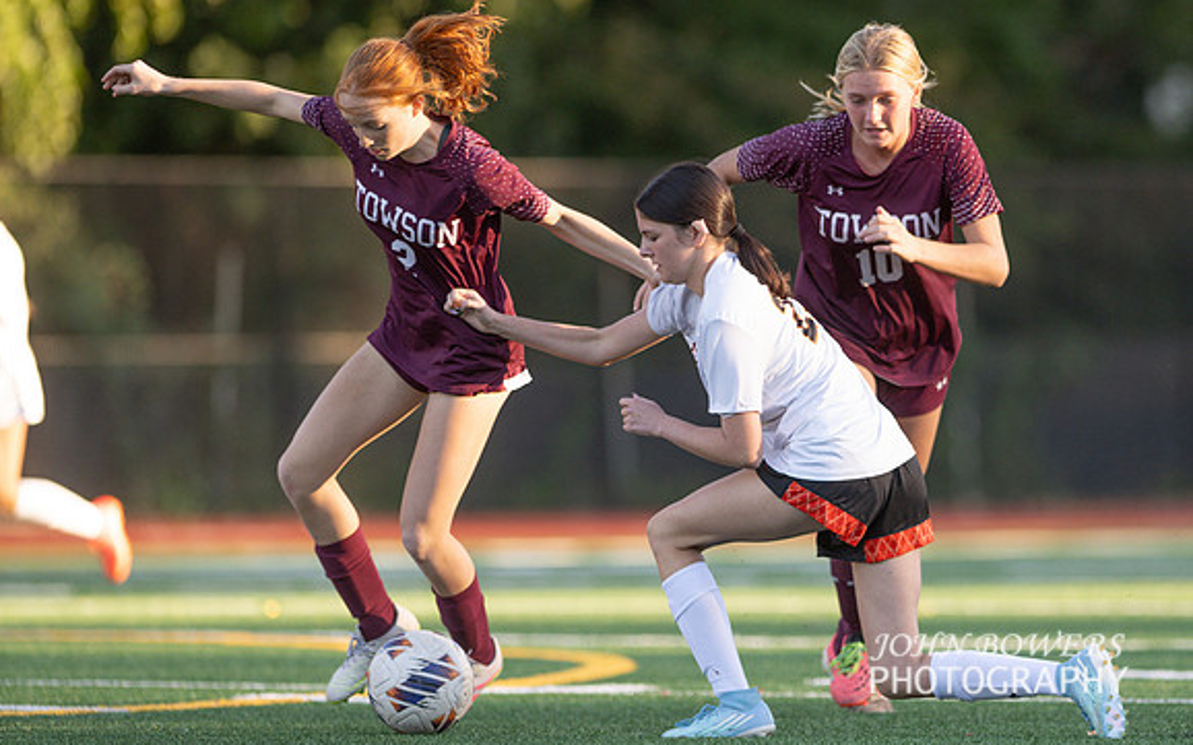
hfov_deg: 4.9
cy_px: 409
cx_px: 829
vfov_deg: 3.1
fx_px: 13848
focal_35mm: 426
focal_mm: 300
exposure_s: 1/1600
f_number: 2.8
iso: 900
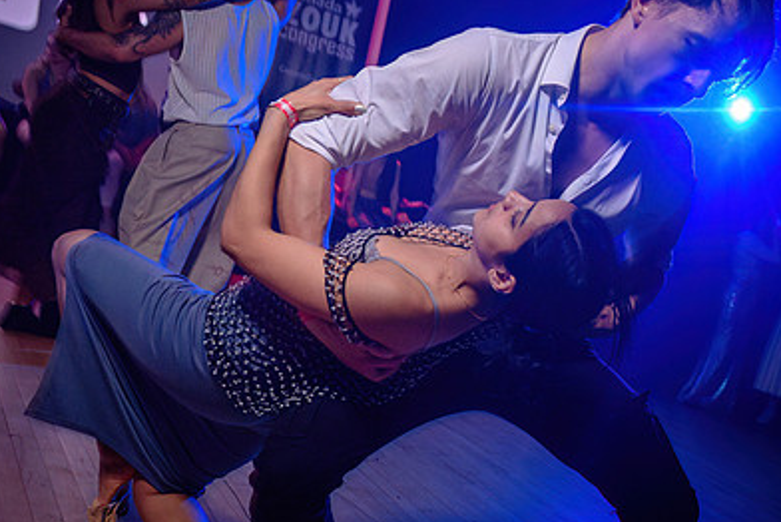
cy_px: 435
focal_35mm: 41
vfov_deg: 31.6
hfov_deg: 45.3
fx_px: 890
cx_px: 607
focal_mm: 24
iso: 800
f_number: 2.8
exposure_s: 1/40
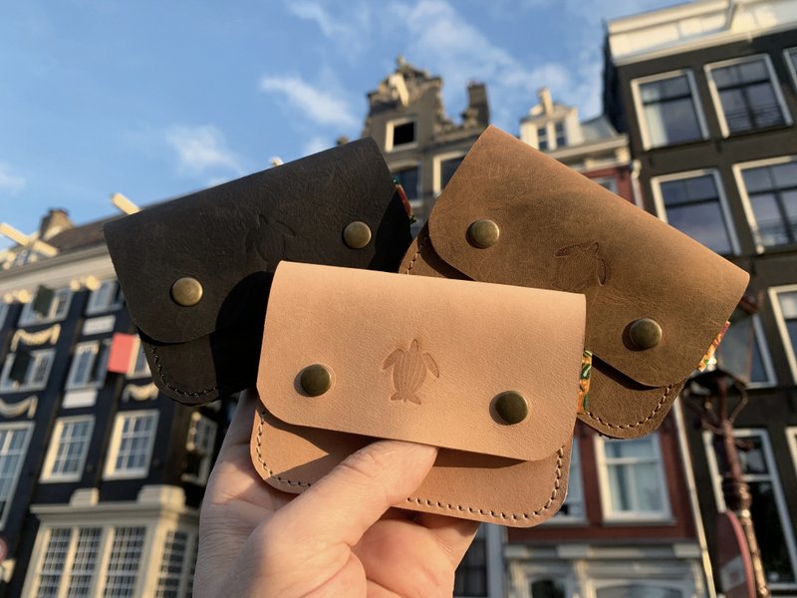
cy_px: 299
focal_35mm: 26
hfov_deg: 67.3
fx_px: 599
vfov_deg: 53.1
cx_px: 398
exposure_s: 1/371
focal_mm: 4.25
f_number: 1.8
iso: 25
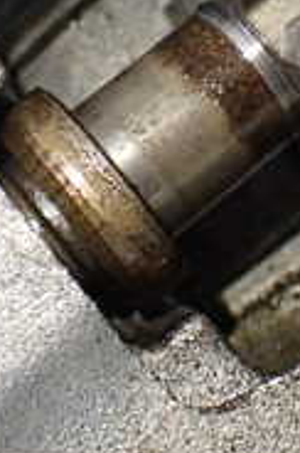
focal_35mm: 102
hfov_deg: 13.3
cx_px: 270
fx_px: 1280
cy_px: 57
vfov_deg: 19.7
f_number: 2.3
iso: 400
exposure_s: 1/125
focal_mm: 5.4
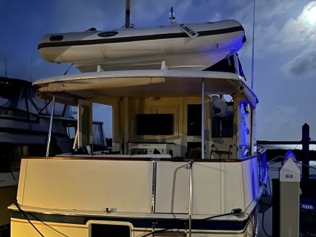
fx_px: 356
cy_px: 164
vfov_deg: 36.3
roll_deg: +0.7
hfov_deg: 47.5
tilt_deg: -2.6
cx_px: 191
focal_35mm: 39
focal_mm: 5.1
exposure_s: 1/5
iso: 1000
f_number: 1.6
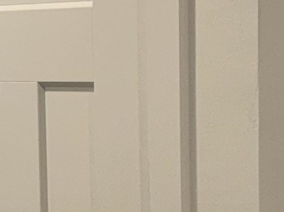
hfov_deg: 11.2
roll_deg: +1.6
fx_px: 1443
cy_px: 195
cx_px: 66
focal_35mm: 176
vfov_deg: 8.4
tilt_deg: -5.8
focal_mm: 5.96
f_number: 1.6
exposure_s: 1/120
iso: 100
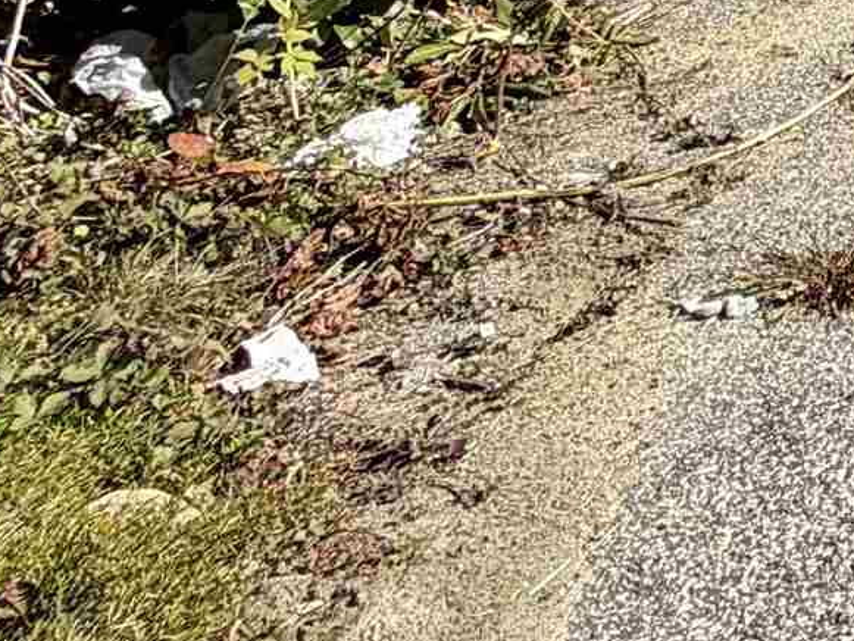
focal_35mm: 74
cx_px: 1721
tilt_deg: -2.1
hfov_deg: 17.9
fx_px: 1826
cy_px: -784
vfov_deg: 14.7
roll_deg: +2.4
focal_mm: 2.22
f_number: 2.2
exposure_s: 1/853
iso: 20
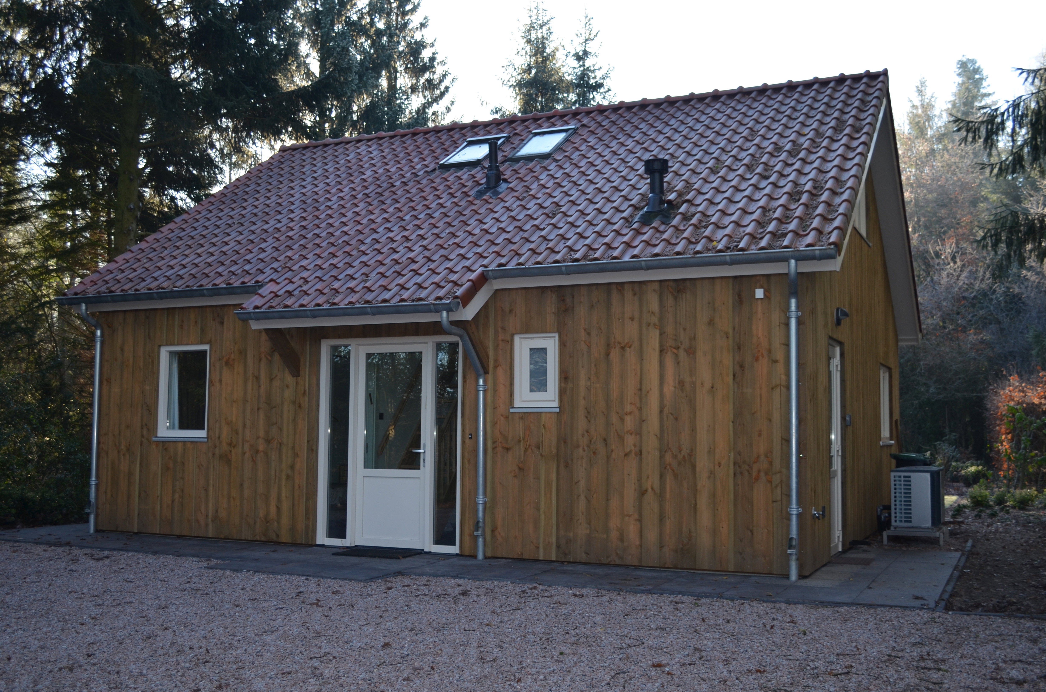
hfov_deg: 53.2
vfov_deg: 36.7
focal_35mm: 36
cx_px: 523
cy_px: 346
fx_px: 1044
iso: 180
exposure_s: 1/200
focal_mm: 24
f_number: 4
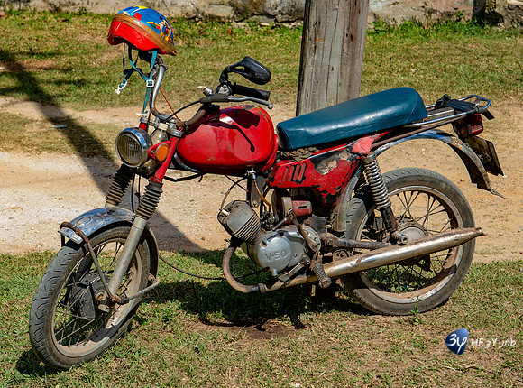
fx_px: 1326
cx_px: 228
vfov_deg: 16.6
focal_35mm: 88
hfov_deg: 22.3
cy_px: 161
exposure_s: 1/250
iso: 100
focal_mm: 70
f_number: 8
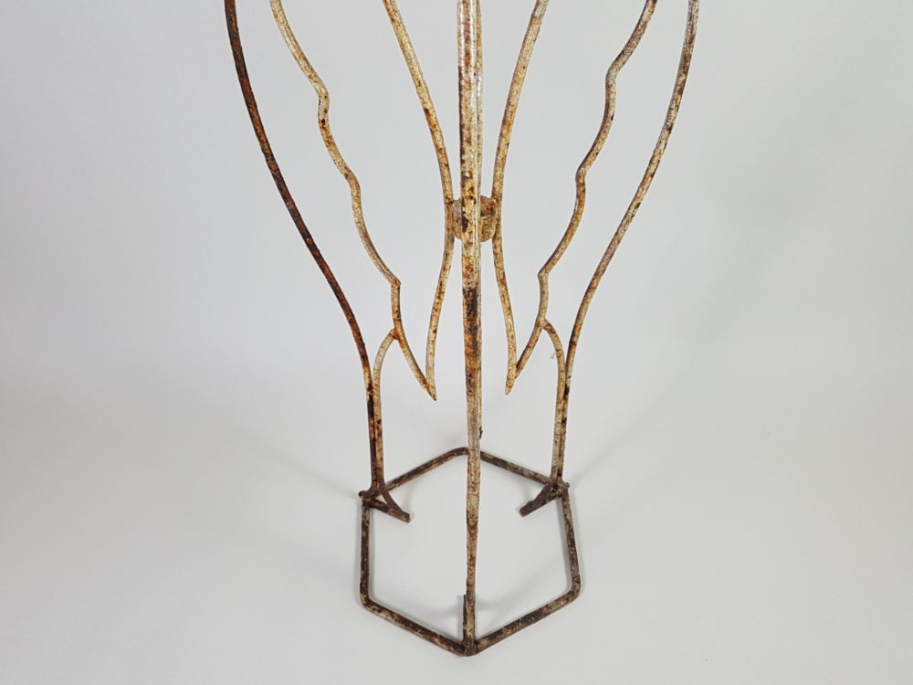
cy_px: 342
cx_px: 456
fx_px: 686
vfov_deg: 53.1
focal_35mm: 26
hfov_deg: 67.3
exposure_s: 1/50
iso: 160
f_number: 1.7
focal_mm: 4.2
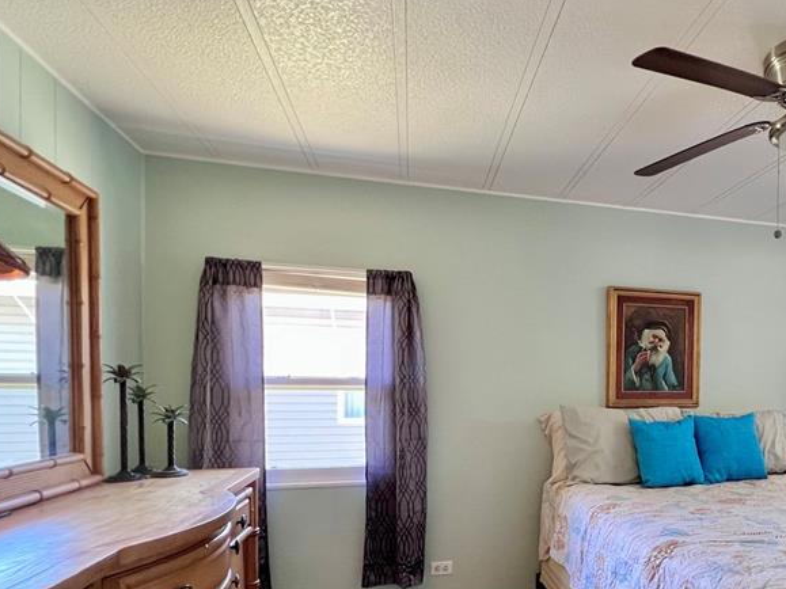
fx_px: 522
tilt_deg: -1.5
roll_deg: -0.7
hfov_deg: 69.0
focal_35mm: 23
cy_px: 404
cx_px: 591
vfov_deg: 57.2
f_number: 1.8
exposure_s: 1/60
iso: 250
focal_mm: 1.57
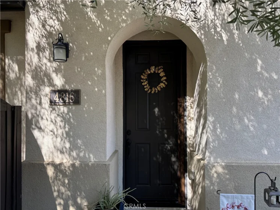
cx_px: 140
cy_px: 105
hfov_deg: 67.3
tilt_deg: +1.4
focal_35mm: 26
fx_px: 210
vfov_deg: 53.1
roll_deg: +1.0
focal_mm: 5.96
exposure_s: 1/430
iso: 50
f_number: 1.6
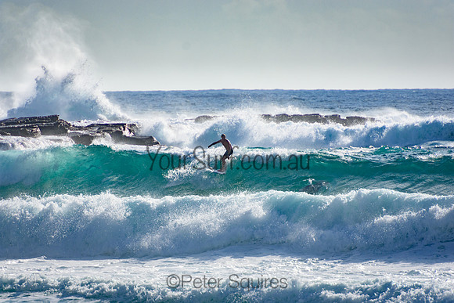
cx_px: 227
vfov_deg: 2.3
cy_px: 152
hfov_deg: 3.4
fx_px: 7568
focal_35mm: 600
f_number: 5.6
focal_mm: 400
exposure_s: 1/2000
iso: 220
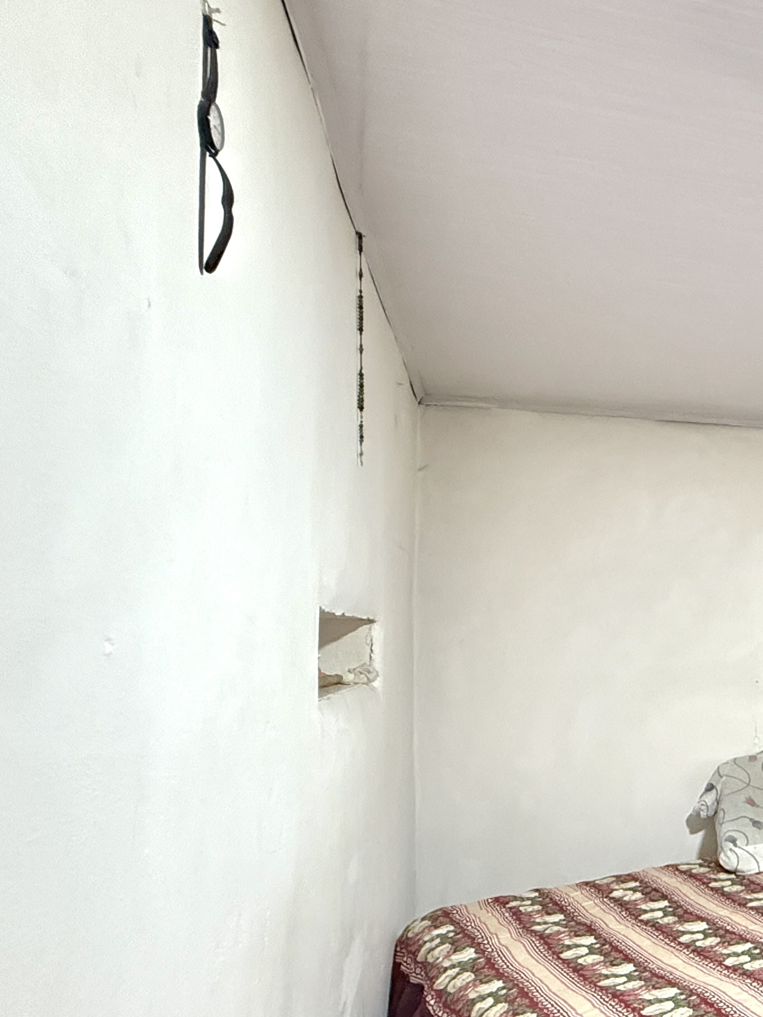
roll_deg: +0.2
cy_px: 642
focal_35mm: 31
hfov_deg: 34.9
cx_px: 939
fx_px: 911
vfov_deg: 57.6
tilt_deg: -0.3
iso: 800
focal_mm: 2.22
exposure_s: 1/60
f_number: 2.2
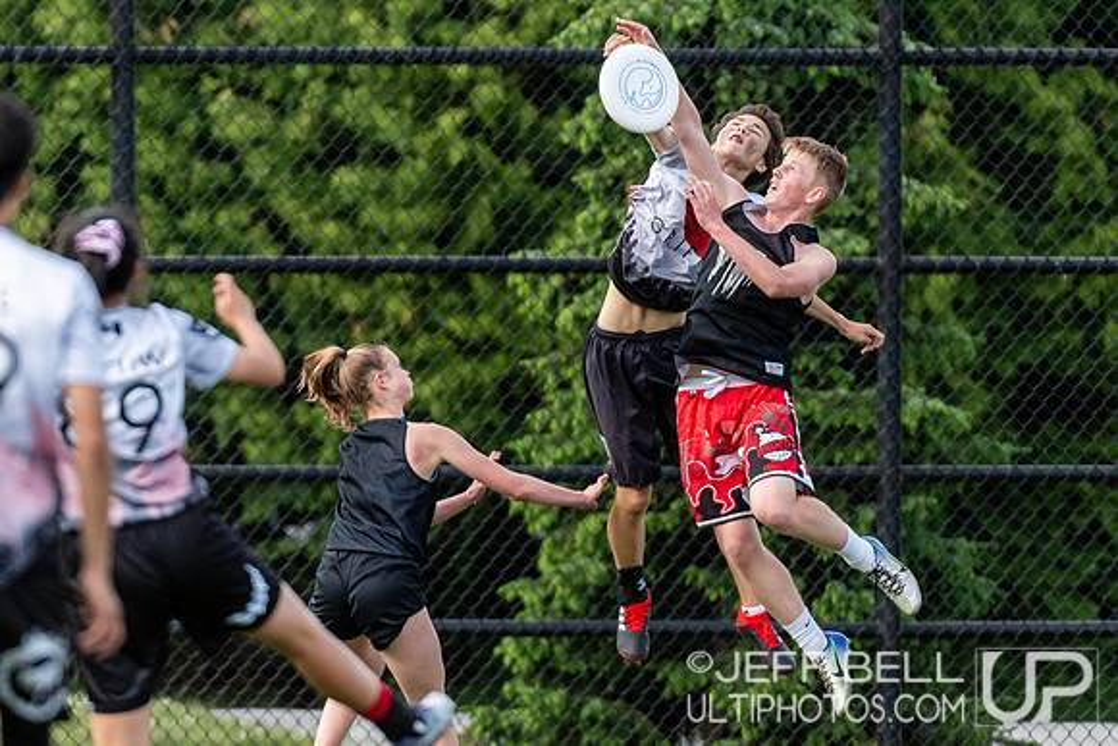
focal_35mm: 961
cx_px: 728
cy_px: 376
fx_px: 29847
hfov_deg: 2.1
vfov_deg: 1.4
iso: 800
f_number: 4
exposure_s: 1/1250
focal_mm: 400
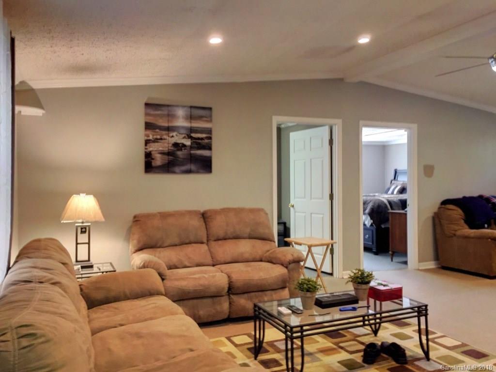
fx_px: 416
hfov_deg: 61.7
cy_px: 186
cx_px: 248
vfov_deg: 48.2
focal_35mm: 29
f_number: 2.2
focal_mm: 4.15
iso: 250
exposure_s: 1/30
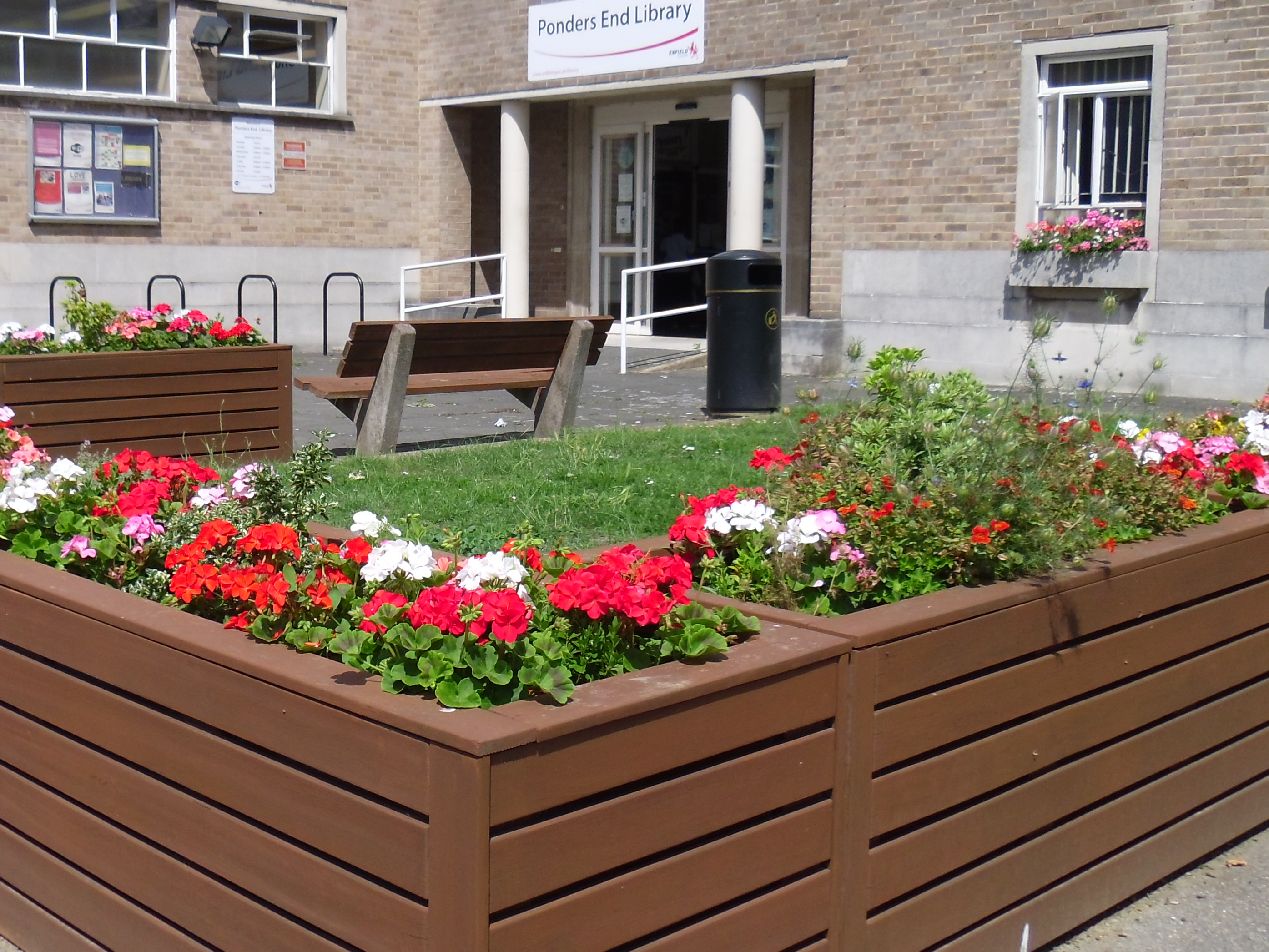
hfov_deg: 39.3
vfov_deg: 30.2
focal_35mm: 48
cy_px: 424
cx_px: 438
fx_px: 1760
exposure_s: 1/152
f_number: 9.5
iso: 80
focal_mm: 5.6
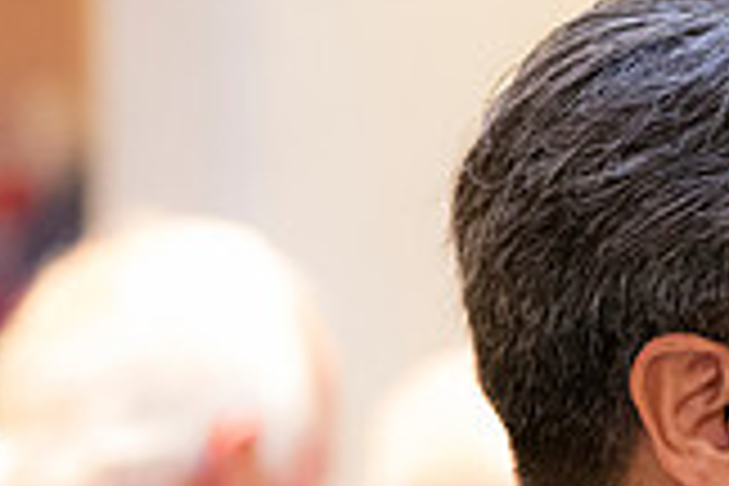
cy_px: 515
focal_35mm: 394
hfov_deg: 5.2
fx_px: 7978
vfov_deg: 3.5
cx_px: 842
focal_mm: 110
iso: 6400
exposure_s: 1/125
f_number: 2.8
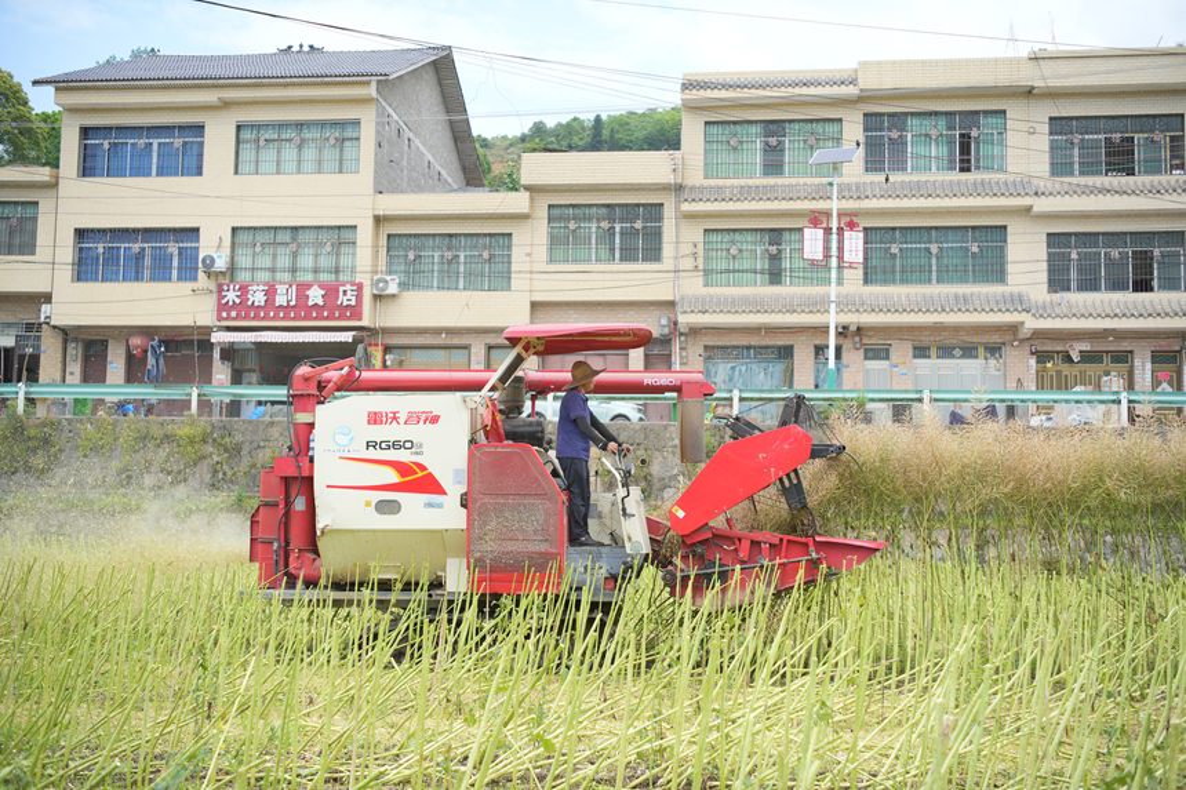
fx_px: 1317
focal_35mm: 40
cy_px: 395
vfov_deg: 33.4
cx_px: 593
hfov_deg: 48.5
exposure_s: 1/640
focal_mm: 40
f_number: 3.5
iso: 100
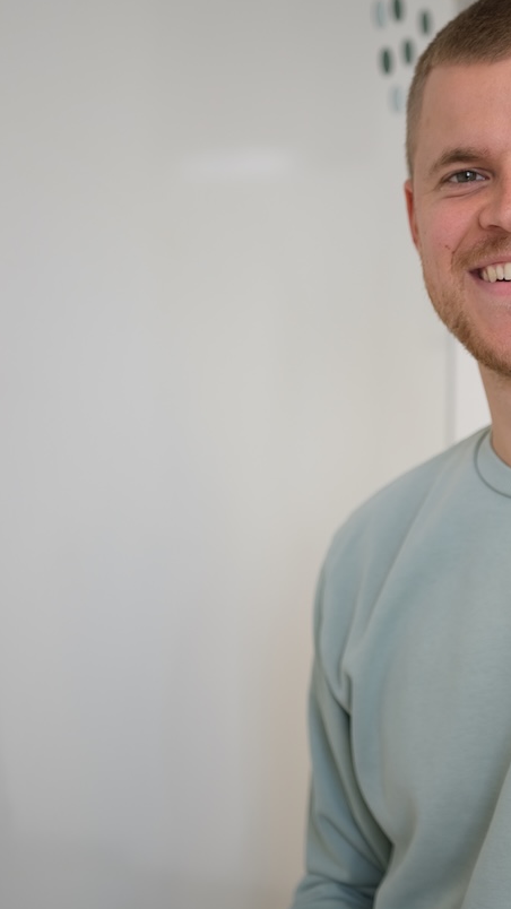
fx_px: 1831
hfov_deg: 15.8
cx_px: 403
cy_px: 414
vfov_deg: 27.9
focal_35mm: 76
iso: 160
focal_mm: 31
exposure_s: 1/250
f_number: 1.8
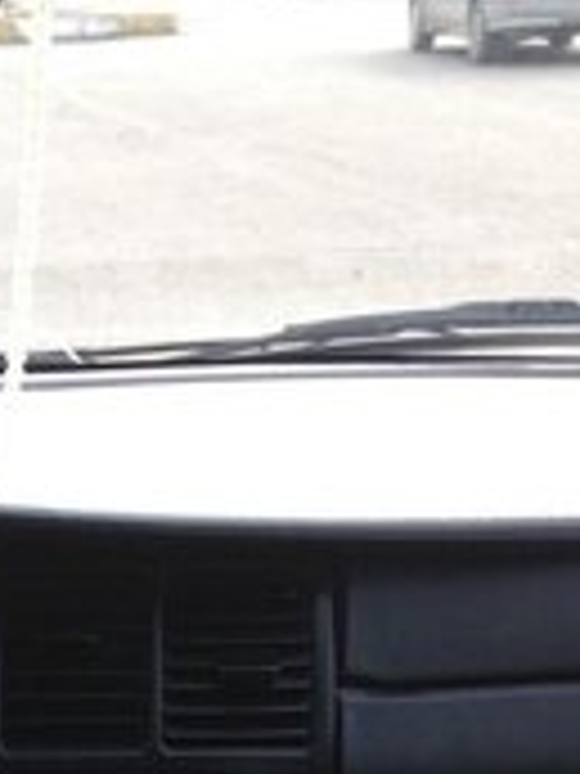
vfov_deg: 19.3
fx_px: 2122
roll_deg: -0.4
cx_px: -234
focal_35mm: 95
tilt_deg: -23.6
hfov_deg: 14.7
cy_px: 954
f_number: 2.4
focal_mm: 4.12
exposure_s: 1/137
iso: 50
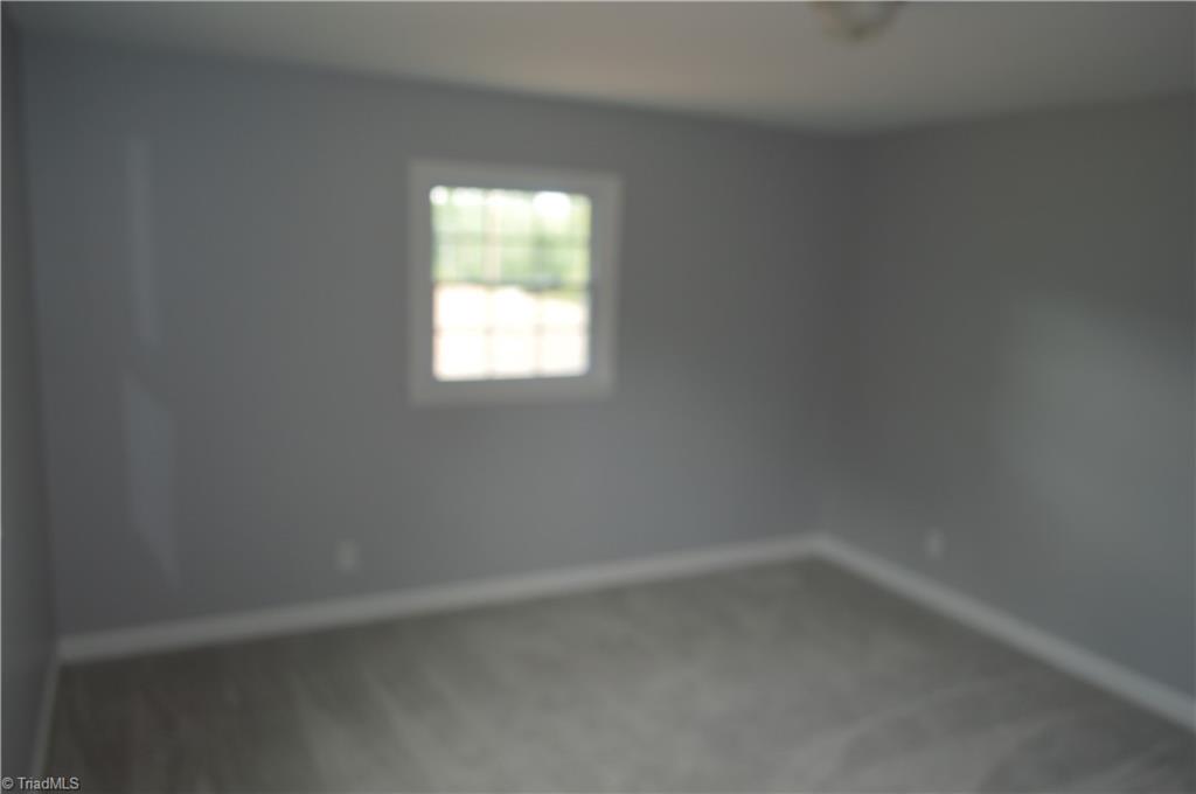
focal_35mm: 27
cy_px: 397
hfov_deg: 67.4
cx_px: 598
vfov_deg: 47.8
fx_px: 896
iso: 200
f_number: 3.5
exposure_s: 1/30
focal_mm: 18
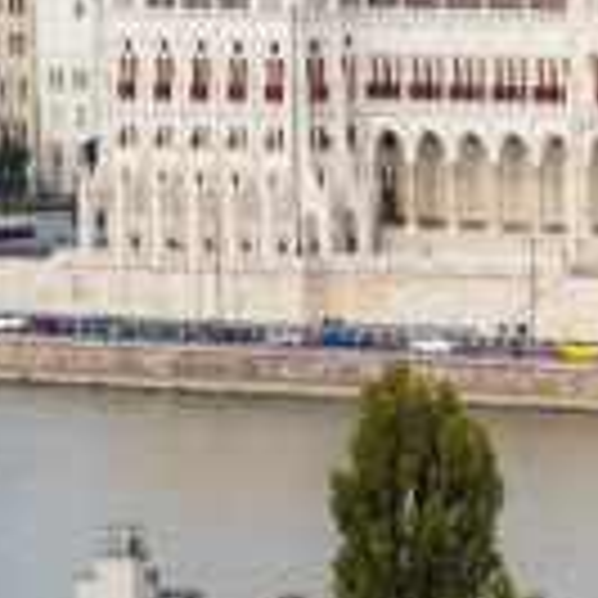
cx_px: 1331
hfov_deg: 3.2
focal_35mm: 535
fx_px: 10456
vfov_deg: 3.3
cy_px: 175
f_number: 8
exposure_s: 1/125
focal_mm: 70
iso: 100
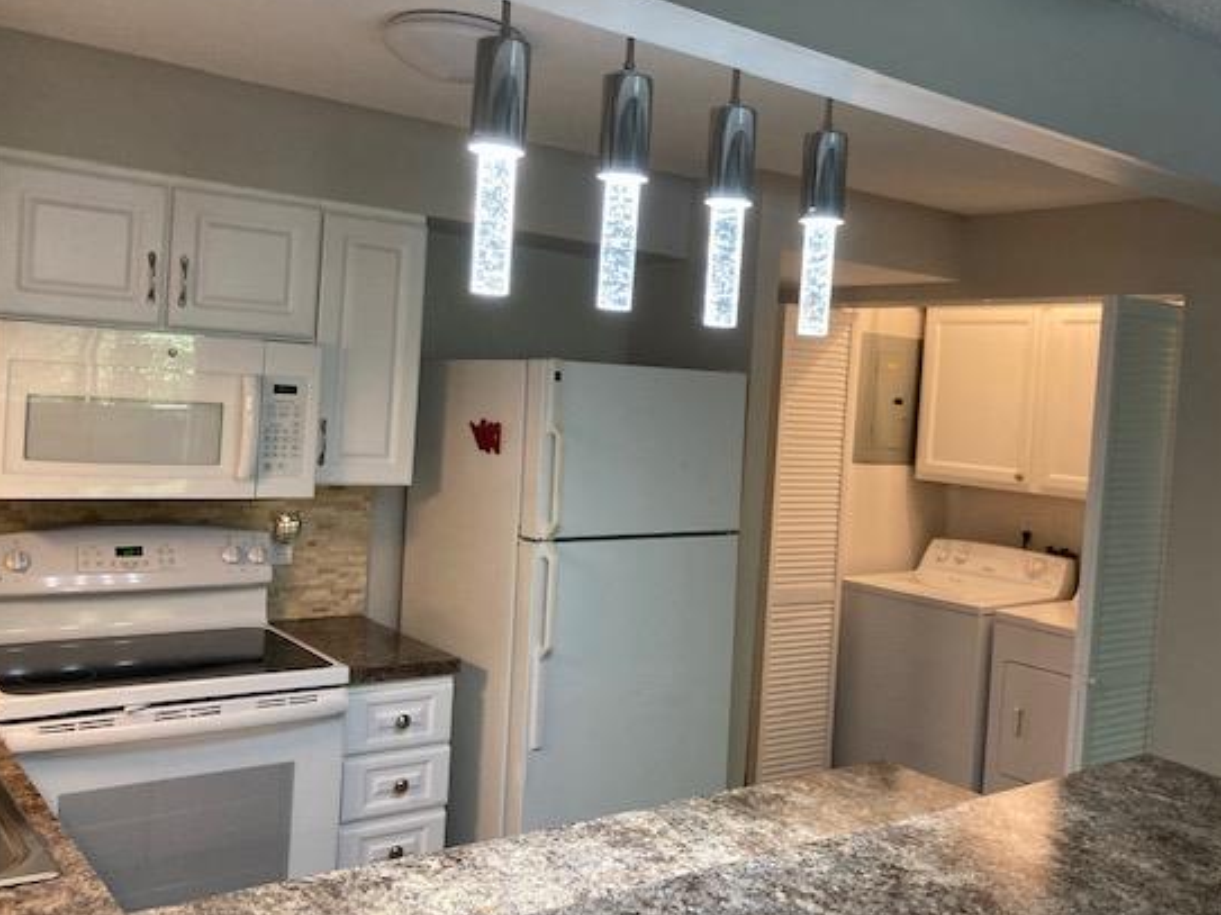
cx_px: 672
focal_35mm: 33
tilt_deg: -3.1
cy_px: 438
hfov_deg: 55.3
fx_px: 1164
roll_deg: -4.1
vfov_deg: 42.9
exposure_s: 1/60
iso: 200
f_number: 1.8
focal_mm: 3.99
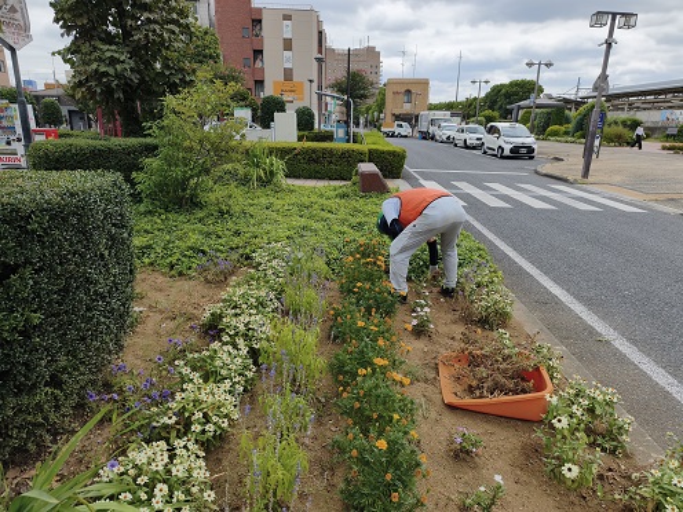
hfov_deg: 73.9
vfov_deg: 58.9
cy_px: 256
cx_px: 342
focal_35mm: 23
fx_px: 454
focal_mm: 6.45
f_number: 1.62
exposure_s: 1/3923
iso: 50
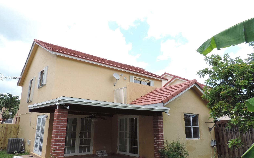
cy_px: 78
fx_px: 180
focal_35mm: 26
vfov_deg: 47.6
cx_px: 125
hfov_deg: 70.4
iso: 80
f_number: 3.3
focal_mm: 4.3
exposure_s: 1/250
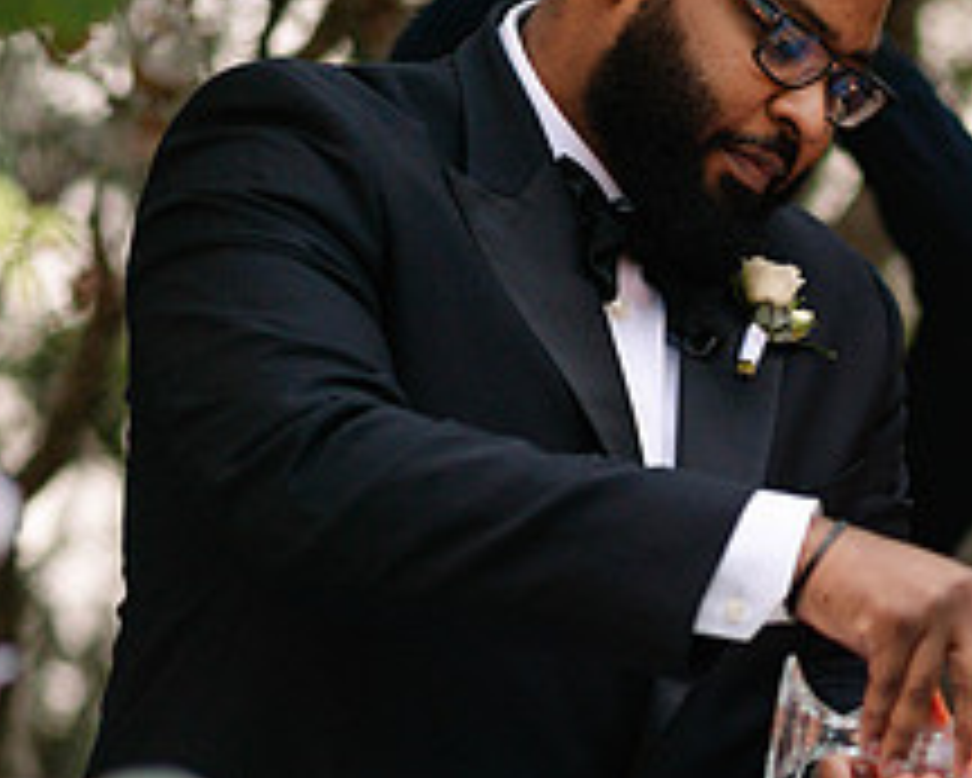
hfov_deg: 8.9
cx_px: 1089
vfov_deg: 7.2
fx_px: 6159
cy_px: 704
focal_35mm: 214
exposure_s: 1/500
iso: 400
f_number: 1.8
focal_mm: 85
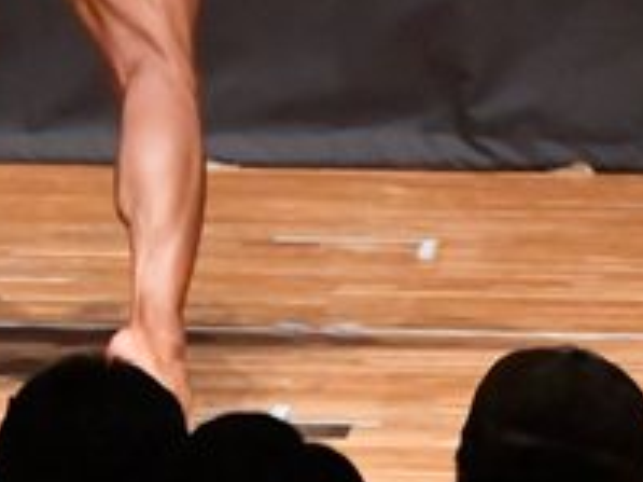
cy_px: -184
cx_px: 124
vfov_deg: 1.6
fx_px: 17747
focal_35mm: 956
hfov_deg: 2.1
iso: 12800
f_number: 5.6
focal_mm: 170
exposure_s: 1/400
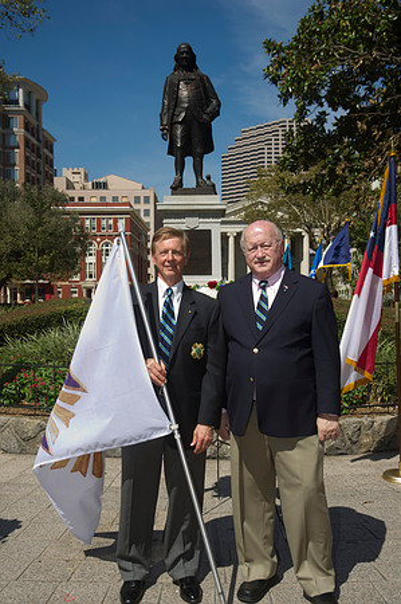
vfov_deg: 48.5
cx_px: 200
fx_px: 670
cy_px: 302
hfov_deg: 33.3
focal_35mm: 40
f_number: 8
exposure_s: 1/250
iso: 200
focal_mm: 40
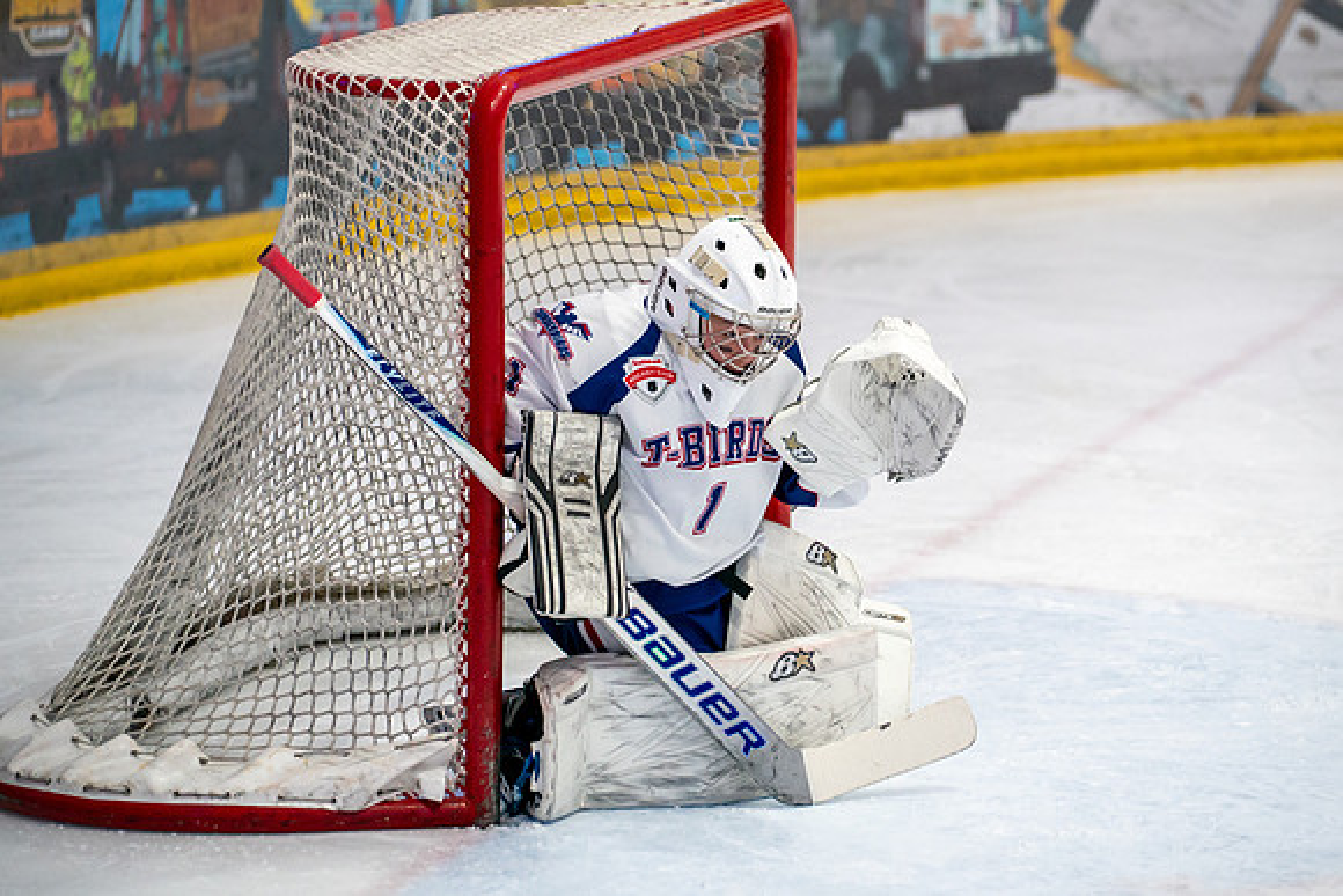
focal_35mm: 199
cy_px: 322
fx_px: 7426
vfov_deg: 6.9
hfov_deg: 10.3
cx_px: 793
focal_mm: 143
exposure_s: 1/800
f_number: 3.2
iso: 2500
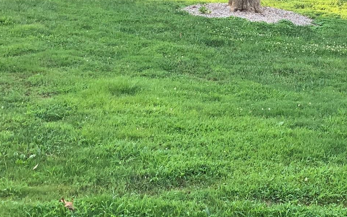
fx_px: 624
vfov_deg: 19.4
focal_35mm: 66
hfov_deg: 30.9
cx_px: 223
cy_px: 32
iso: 32
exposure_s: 1/120
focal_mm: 3
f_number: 1.8
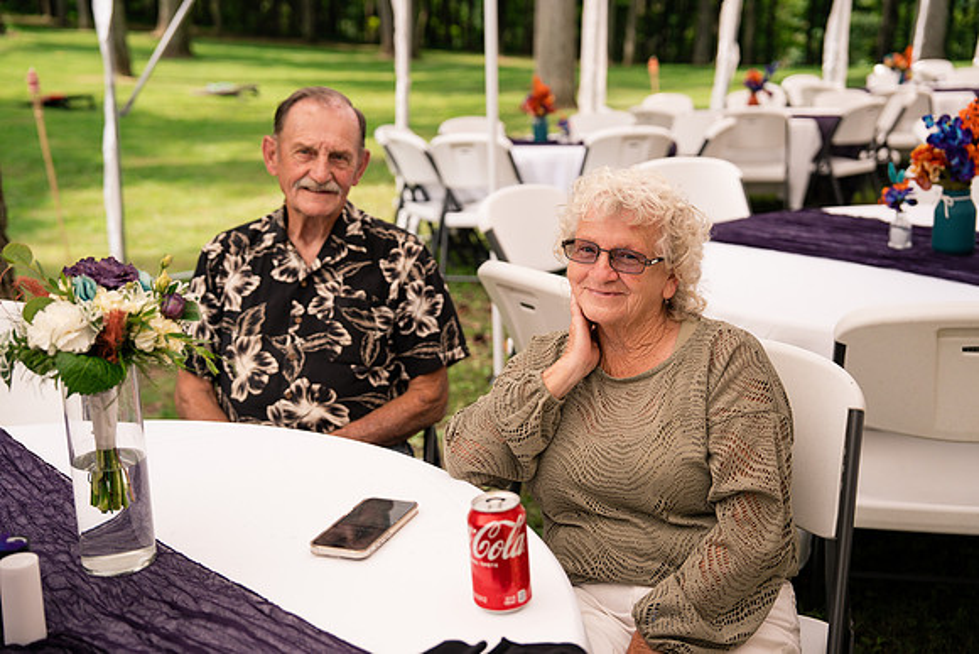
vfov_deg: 31.2
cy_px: 327
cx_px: 490
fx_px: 1170
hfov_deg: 45.4
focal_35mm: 43
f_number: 2.8
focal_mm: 43
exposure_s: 1/800
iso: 250
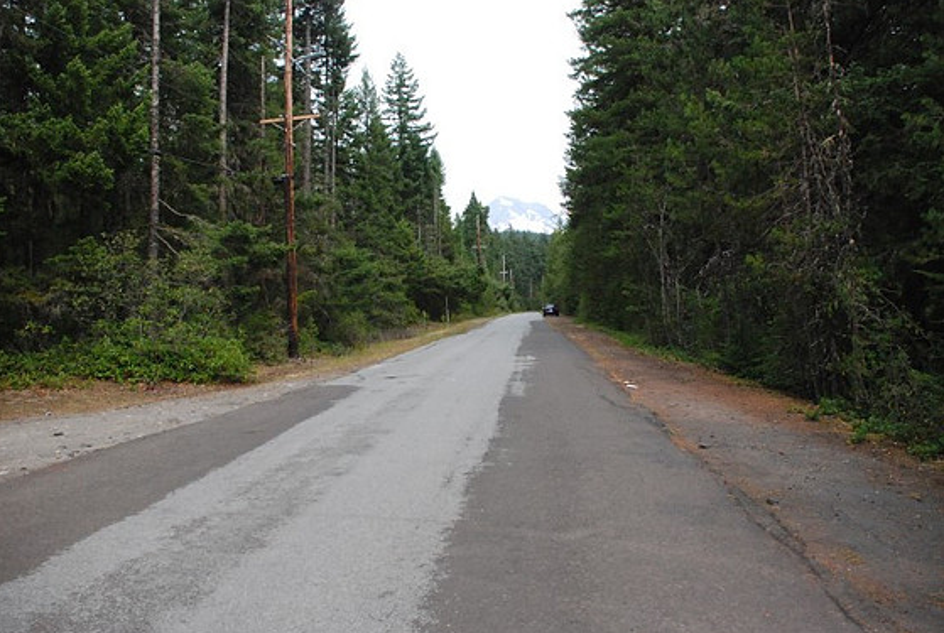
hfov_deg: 65.4
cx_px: 458
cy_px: 318
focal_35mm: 28
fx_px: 736
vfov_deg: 46.6
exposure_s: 1/4000
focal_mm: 18
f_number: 4
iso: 1600
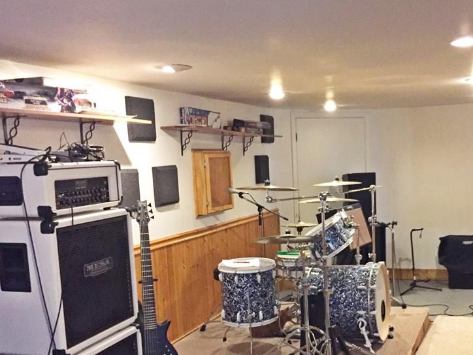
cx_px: 313
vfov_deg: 34.7
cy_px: 243
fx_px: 560
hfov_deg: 45.1
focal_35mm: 41
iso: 400
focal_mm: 4.15
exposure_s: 1/15
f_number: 2.2
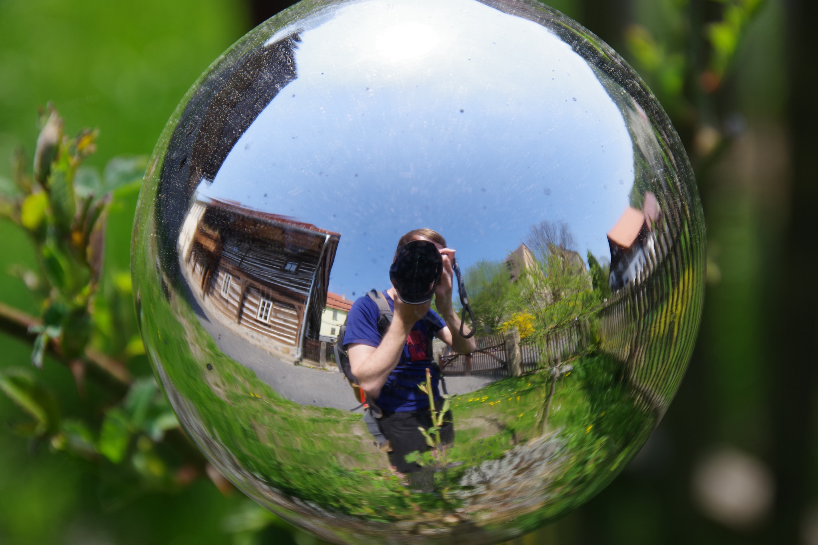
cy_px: 272
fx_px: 2544
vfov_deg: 12.2
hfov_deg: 18.3
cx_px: 409
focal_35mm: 112
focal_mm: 75
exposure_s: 1/640
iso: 200
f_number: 5.6
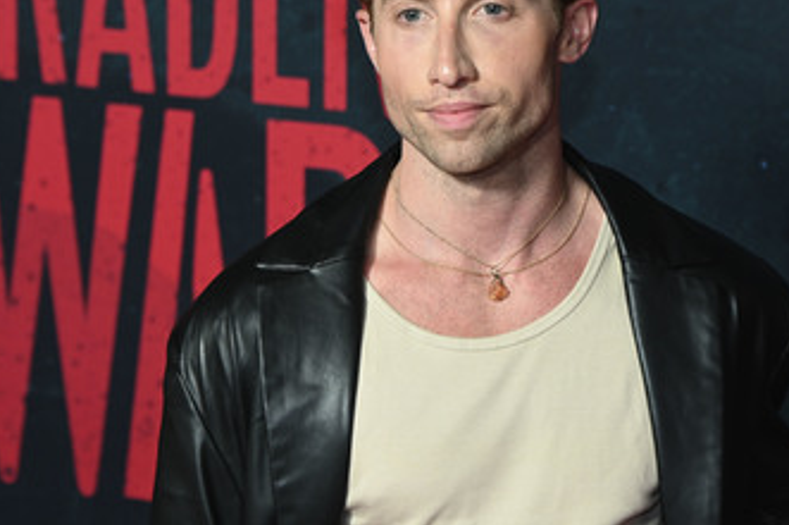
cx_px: 423
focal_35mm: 177
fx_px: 3875
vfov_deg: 7.7
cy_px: 177
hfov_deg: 11.6
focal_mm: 130
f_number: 6.3
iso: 1250
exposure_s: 1/100
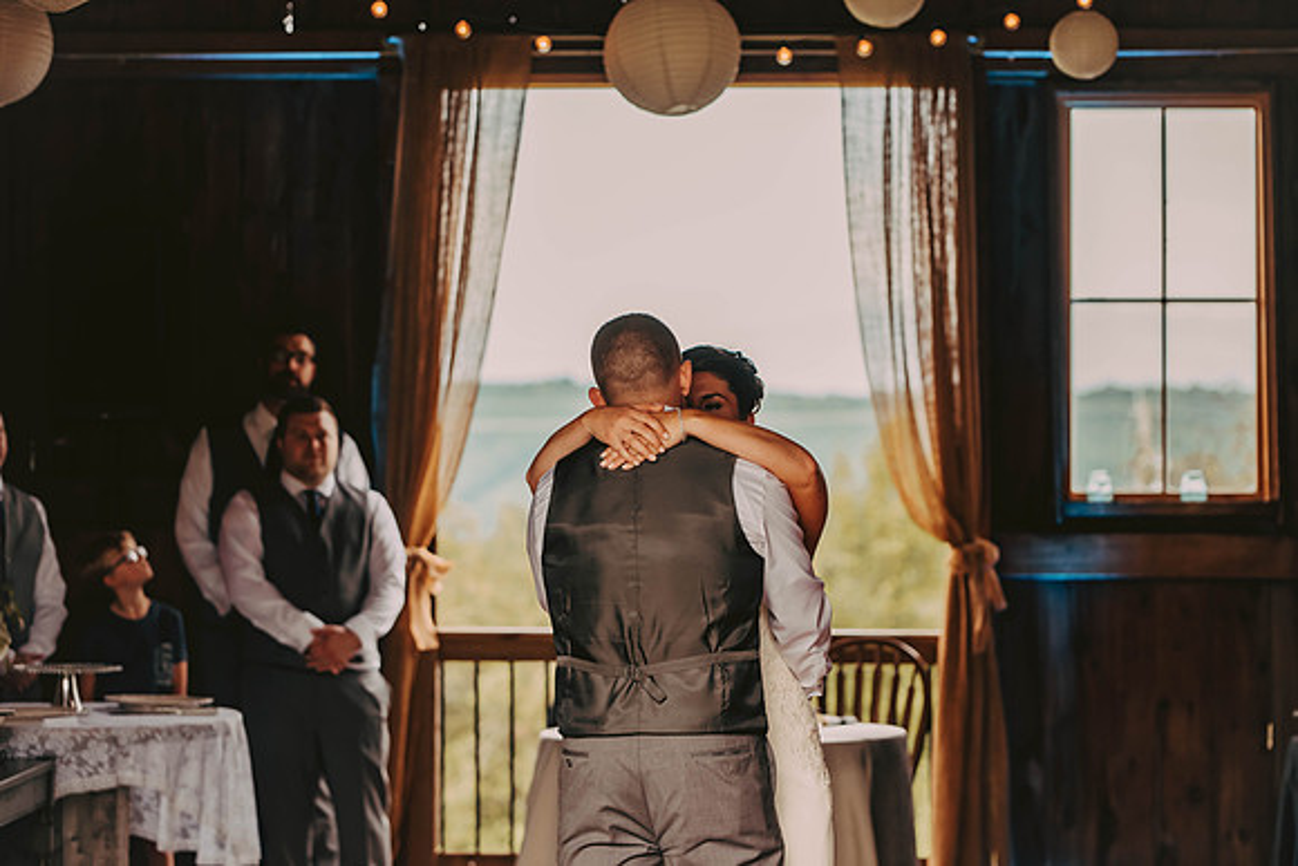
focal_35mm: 102
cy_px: 433
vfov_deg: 13.4
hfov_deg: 20.0
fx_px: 3681
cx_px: 649
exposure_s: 1/400
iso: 400
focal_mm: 100
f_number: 2.8
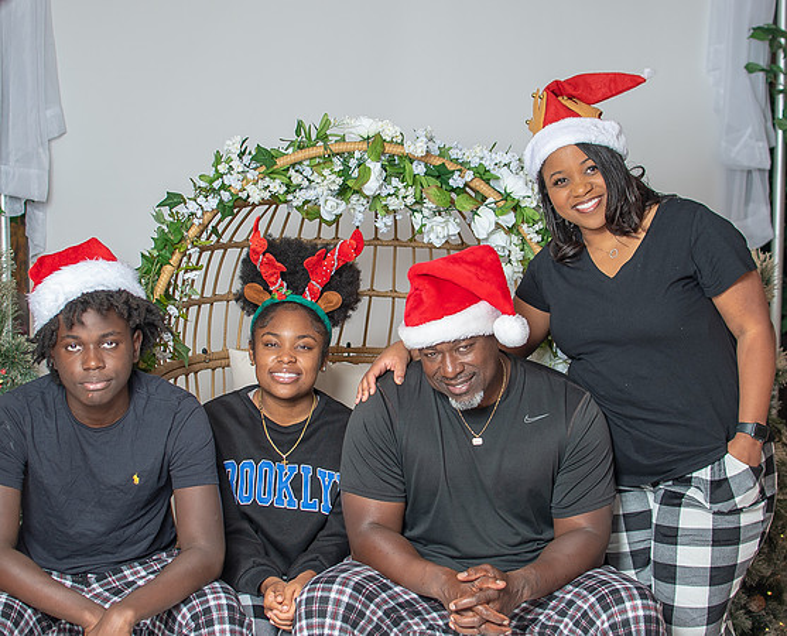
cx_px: 380
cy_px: 296
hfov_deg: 29.9
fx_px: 1474
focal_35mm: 63
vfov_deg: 24.3
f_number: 3.2
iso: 100
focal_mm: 35
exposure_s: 1/250
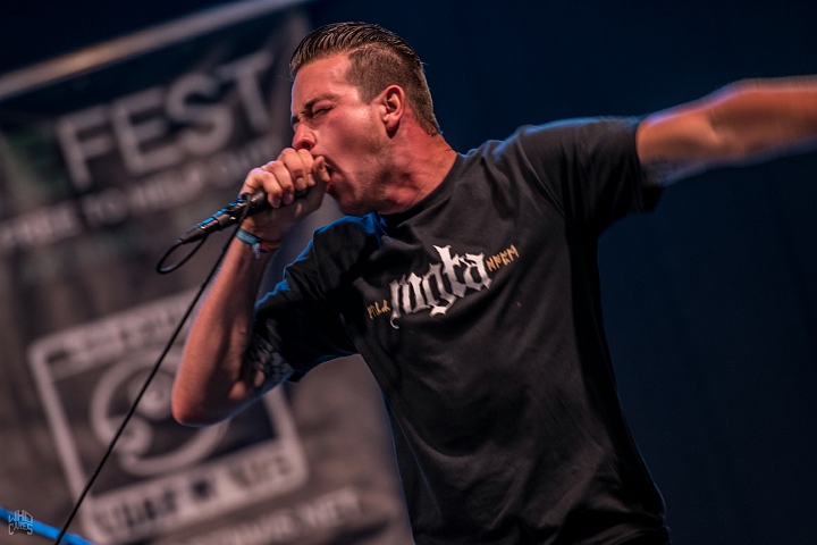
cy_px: 272
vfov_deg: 4.6
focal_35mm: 300
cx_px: 408
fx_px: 6808
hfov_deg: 6.9
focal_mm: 200
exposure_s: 1/100
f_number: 2.8
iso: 800
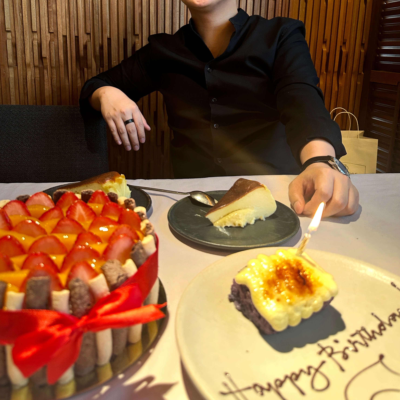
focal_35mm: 29
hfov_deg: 55.6
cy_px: 129
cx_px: 198
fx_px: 379
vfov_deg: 54.4
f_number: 1.78
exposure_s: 1/60
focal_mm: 6.86
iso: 400
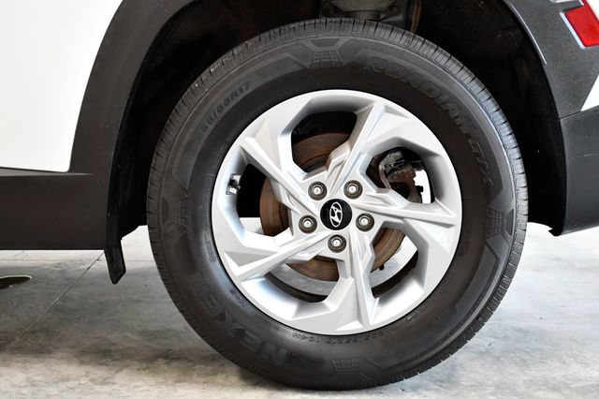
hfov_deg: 41.1
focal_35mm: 48
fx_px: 798
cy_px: 200
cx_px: 300
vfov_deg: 28.0
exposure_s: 1/320
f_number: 4.5
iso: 2500
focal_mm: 32
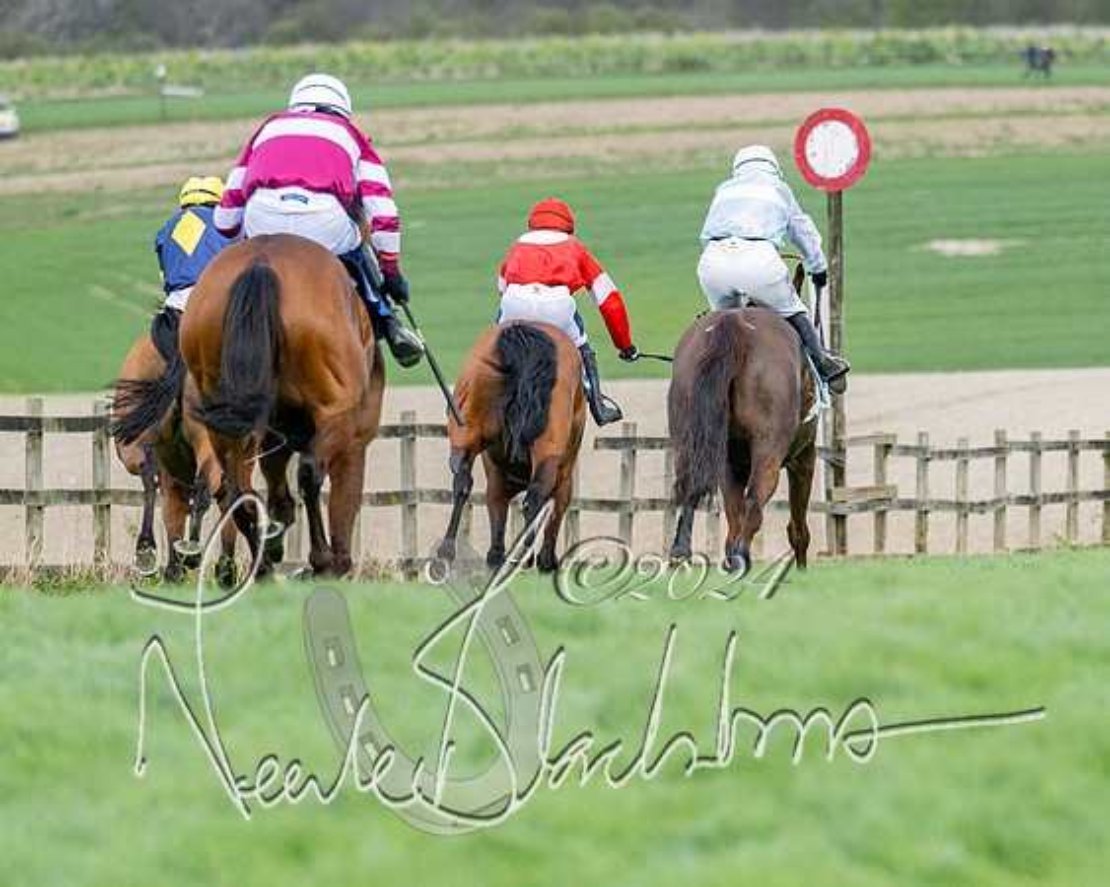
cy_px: 598
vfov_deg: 3.3
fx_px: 15199
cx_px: 888
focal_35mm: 463
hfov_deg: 4.2
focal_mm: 200
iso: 400
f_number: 4
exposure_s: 1/2500
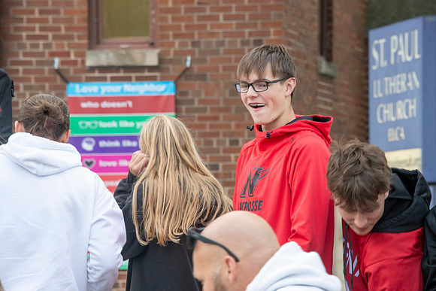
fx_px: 3028
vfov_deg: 5.5
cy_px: 146
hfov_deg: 8.2
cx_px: 218
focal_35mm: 250
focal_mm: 250
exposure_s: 1/250
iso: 3200
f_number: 11
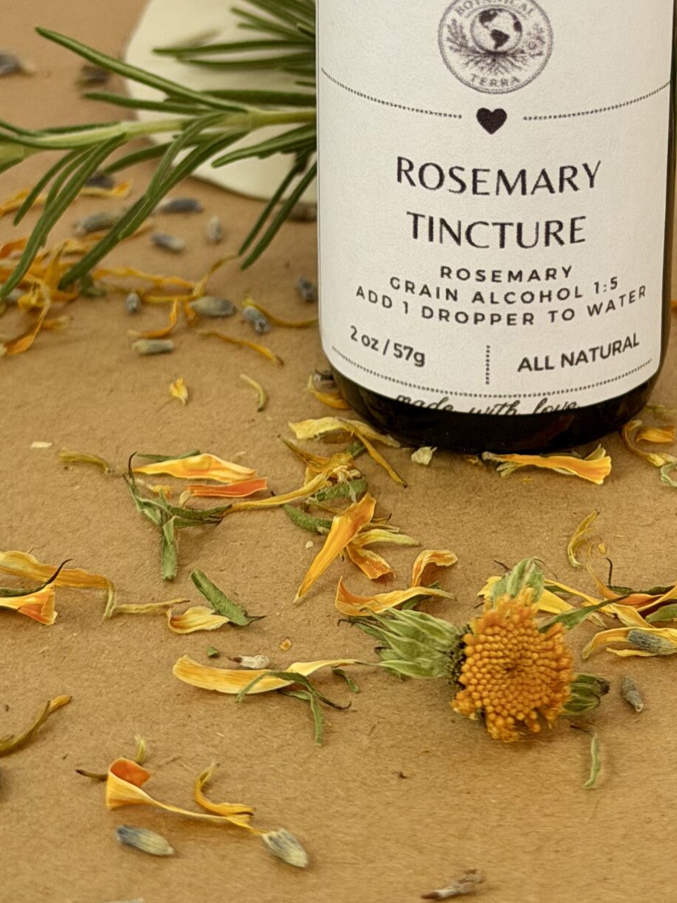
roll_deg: -0.1
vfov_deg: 19.0
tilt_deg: -20.7
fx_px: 2635
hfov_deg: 14.6
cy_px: 55
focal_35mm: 101
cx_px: 474
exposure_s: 1/96
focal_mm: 6.76
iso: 100
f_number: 1.78
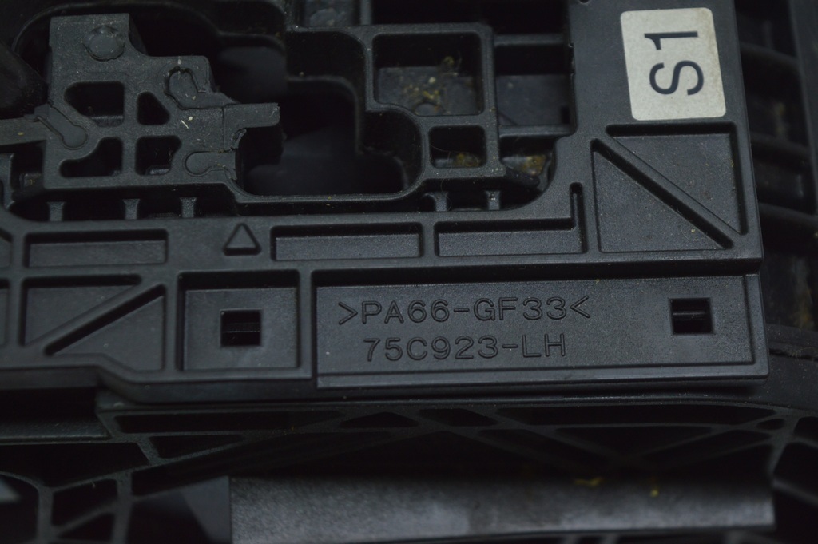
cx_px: 409
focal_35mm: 82
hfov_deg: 24.6
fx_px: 1873
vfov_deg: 16.5
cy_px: 272
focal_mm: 55
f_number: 5.6
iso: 400
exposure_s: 1/50
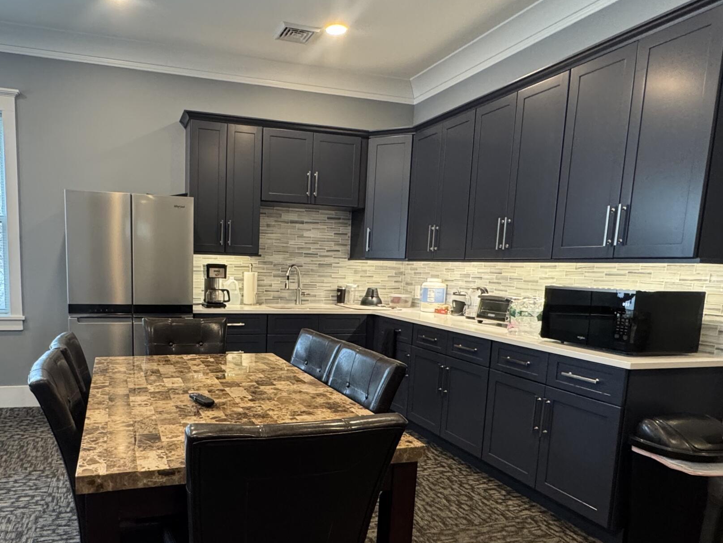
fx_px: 543
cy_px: 342
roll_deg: -1.2
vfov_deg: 52.5
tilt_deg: -9.5
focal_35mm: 26
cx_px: 278
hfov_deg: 66.4
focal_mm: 2.22
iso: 500
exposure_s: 1/60
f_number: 2.2
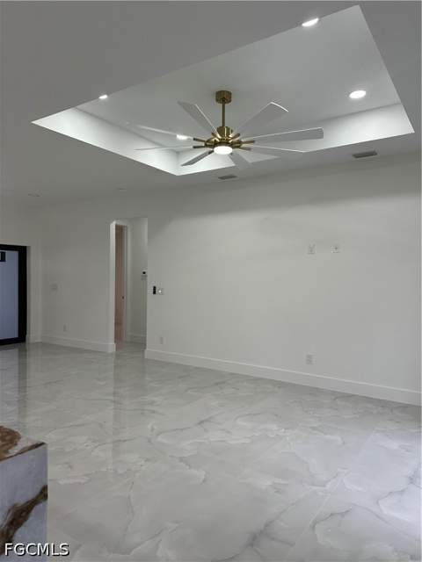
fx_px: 390
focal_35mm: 24
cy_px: 281
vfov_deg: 71.6
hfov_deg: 56.8
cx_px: 211
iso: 100
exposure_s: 1/149
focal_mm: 6.86
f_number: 1.78
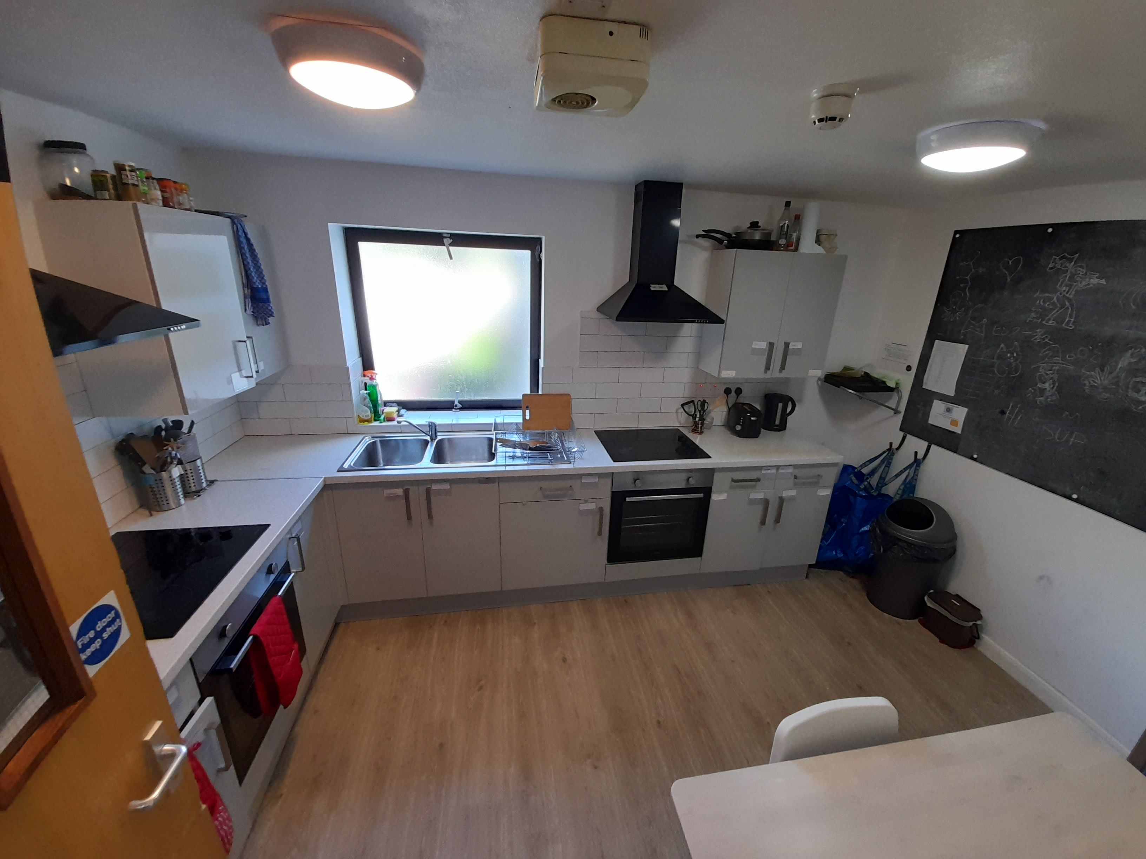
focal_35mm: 13
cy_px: 430
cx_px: 573
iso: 125
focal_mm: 1.42
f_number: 2.2
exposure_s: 1/50
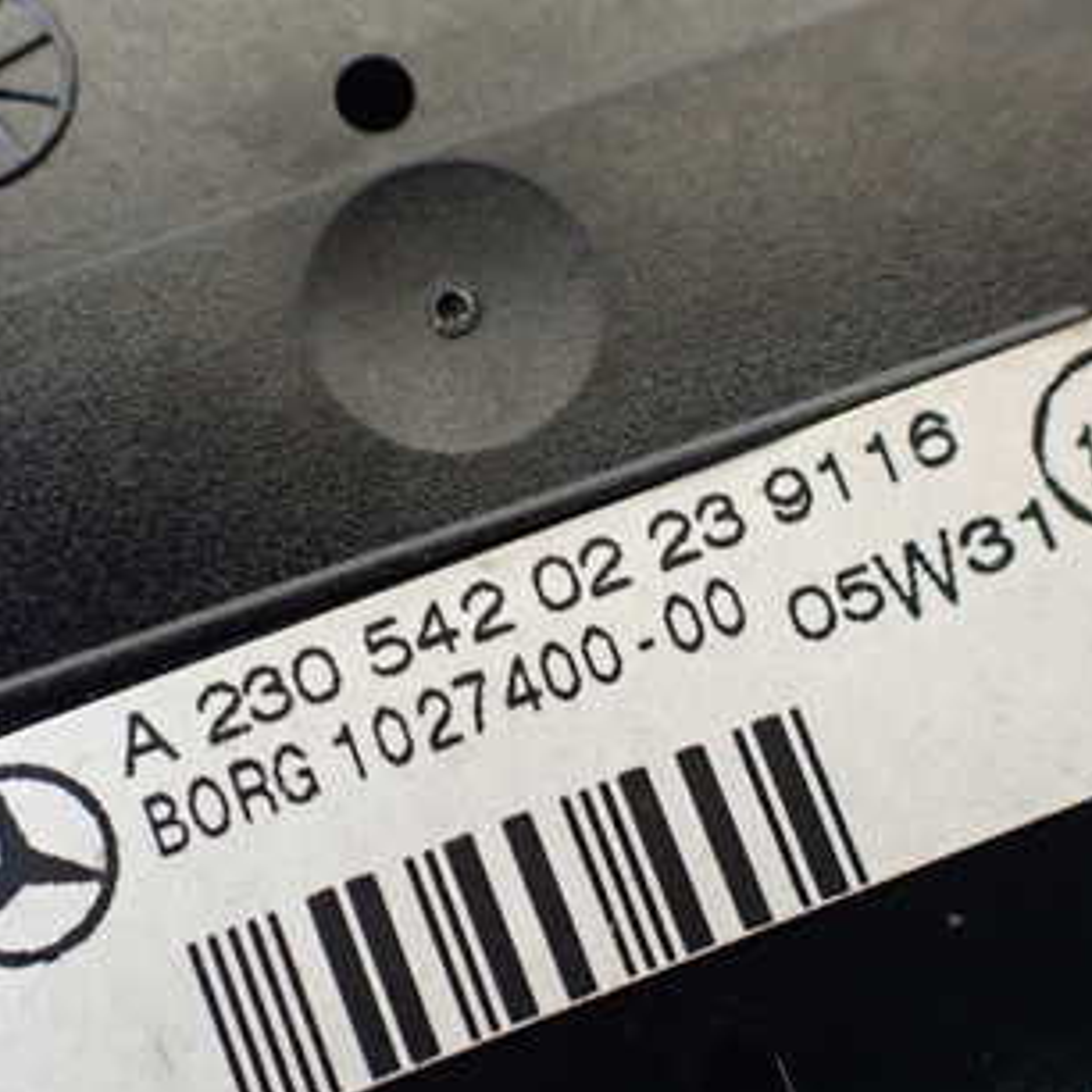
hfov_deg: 32.8
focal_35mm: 52
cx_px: 496
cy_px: 600
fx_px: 1856
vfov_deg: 32.8
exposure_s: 1/80
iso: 800
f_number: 2.3
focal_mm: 5.4
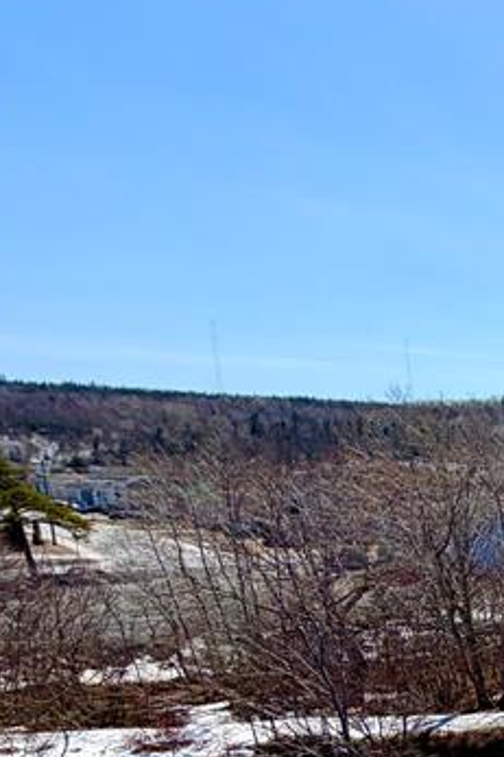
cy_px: 635
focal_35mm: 43
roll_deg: -1.4
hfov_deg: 17.2
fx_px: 904
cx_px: 1100
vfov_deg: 42.8
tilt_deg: -8.1
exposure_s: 1/1399
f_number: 2.2
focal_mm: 2.22
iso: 20
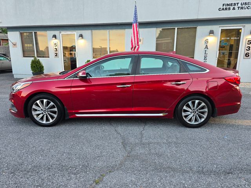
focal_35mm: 23
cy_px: 94
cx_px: 126
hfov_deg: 73.9
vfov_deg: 58.9
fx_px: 167
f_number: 1.7
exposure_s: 1/120
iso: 50
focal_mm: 6.3
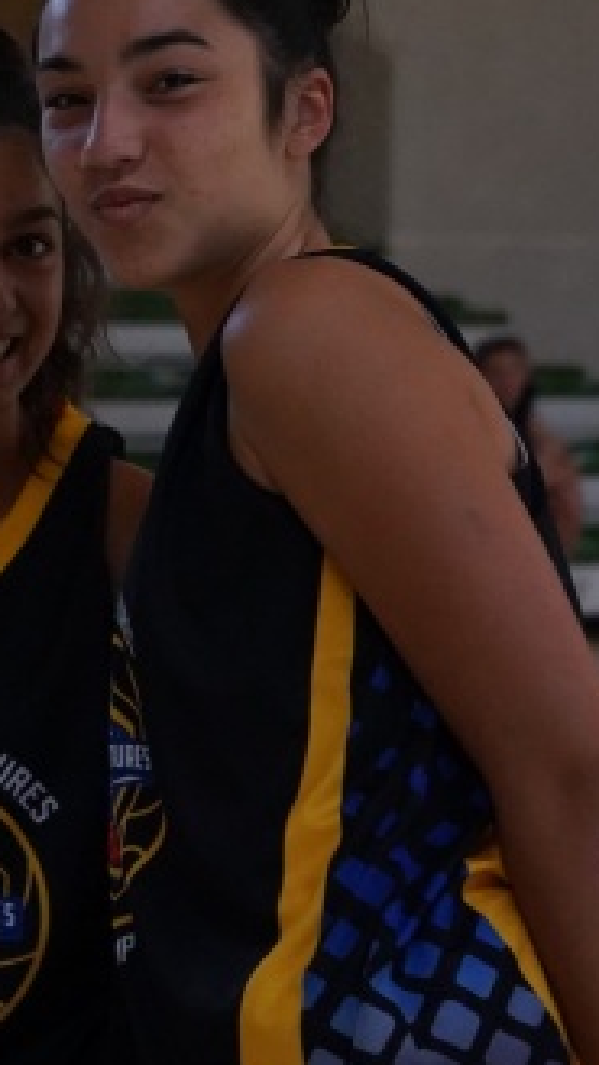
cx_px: 100
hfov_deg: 6.8
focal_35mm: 178
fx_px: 5027
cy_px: 367
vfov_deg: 12.1
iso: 8000
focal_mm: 70
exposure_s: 1/1600
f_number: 5.6
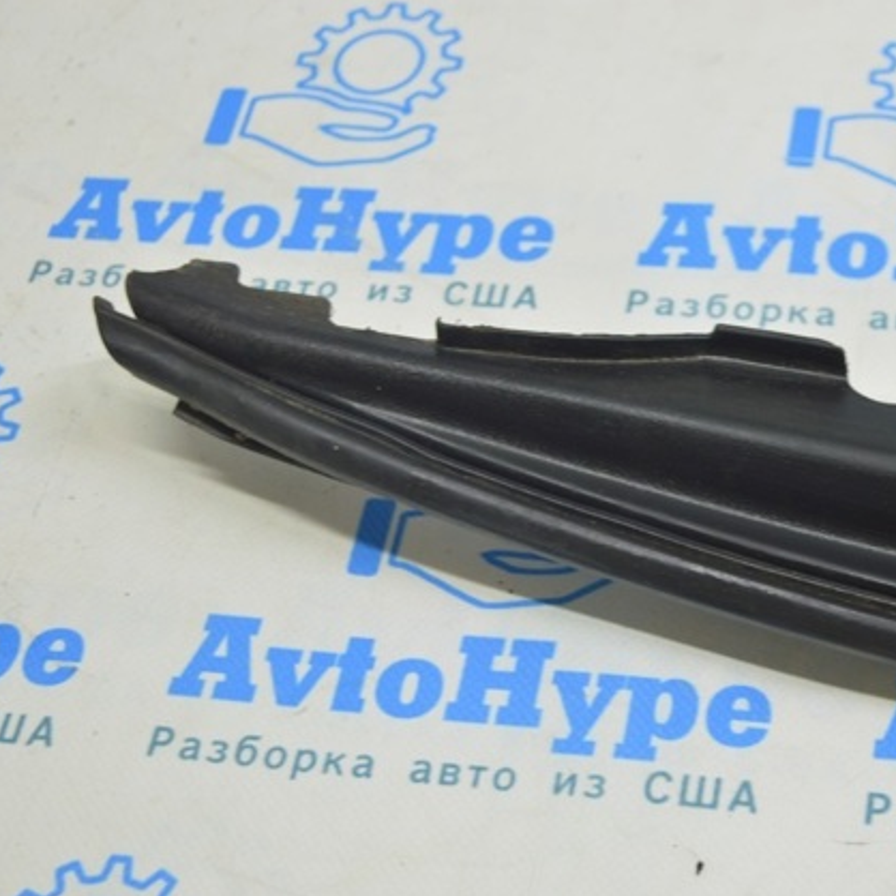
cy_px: 451
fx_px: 2284
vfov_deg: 22.2
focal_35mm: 78
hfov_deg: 22.1
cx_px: 630
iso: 400
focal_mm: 40
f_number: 5.6
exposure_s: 1/20
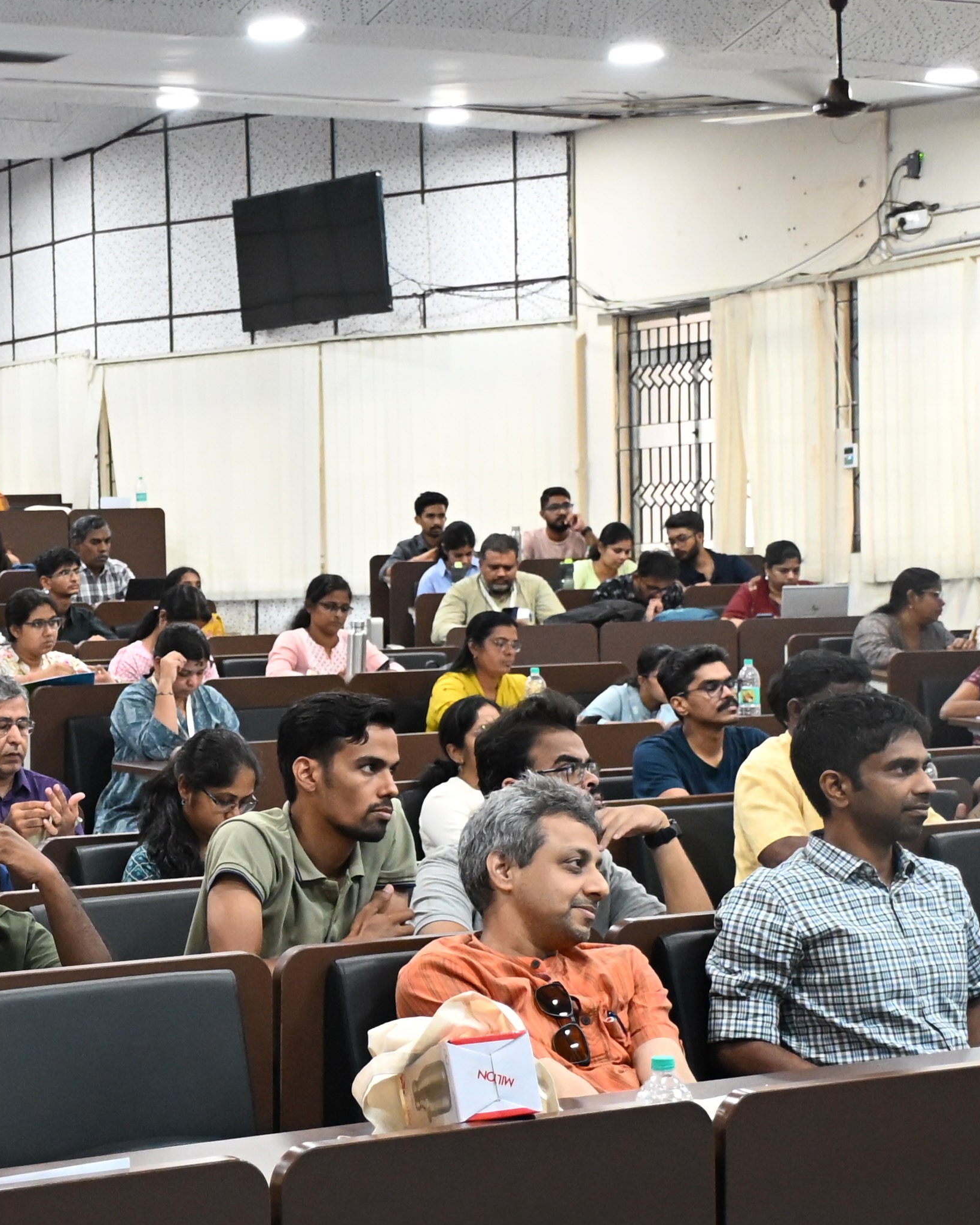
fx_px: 2647
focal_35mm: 73
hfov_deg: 20.1
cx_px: -76
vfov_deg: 26.1
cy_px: 671
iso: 3200
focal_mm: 27
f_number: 4
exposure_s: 1/80
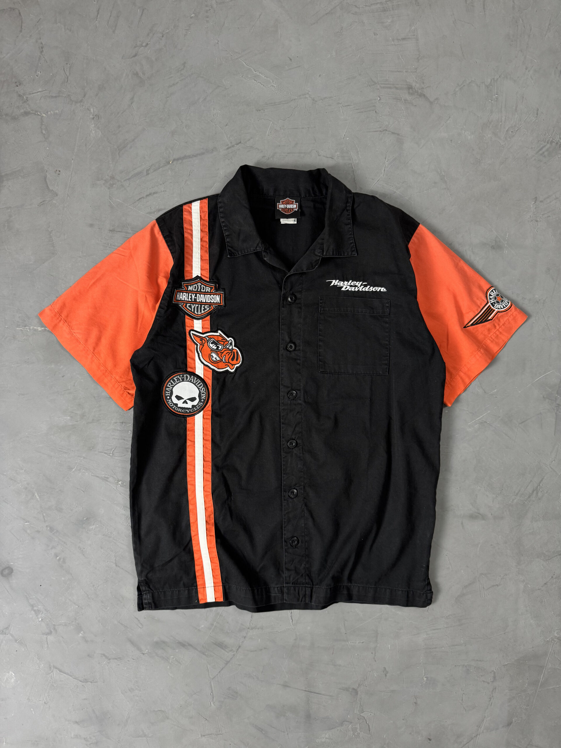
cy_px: 374
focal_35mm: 24
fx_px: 519
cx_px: 280
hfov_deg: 56.8
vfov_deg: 71.6
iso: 160
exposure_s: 1/60
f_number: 1.78
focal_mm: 6.76
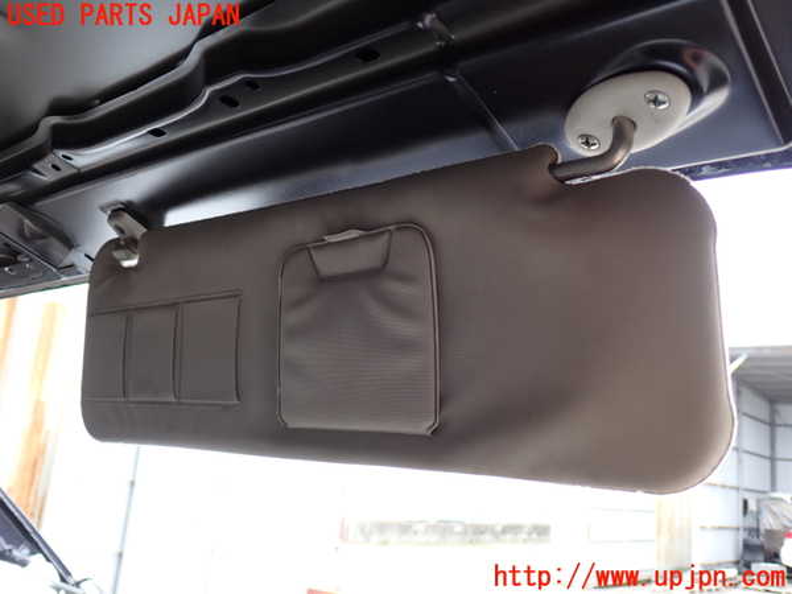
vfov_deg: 44.2
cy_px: 297
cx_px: 396
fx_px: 732
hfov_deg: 56.8
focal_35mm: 32
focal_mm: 5.79
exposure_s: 1/60
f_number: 2.4
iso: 125
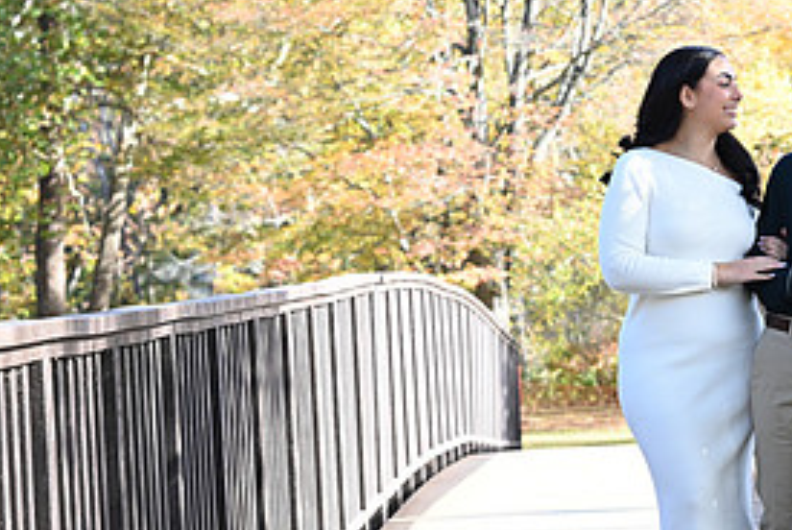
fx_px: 3942
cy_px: 353
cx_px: 772
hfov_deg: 11.4
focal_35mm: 179
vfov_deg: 7.7
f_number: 6.3
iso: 320
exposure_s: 1/160
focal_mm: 85
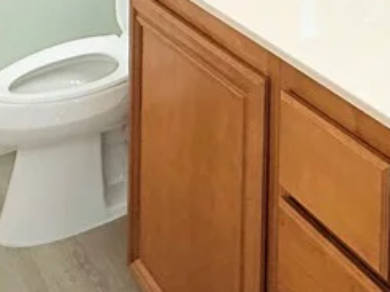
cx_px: 307
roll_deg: -0.5
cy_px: -215
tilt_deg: -2.1
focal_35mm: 59
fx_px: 664
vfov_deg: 19.4
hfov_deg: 31.9
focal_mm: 2.22
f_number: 2.2
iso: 250
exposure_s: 1/120
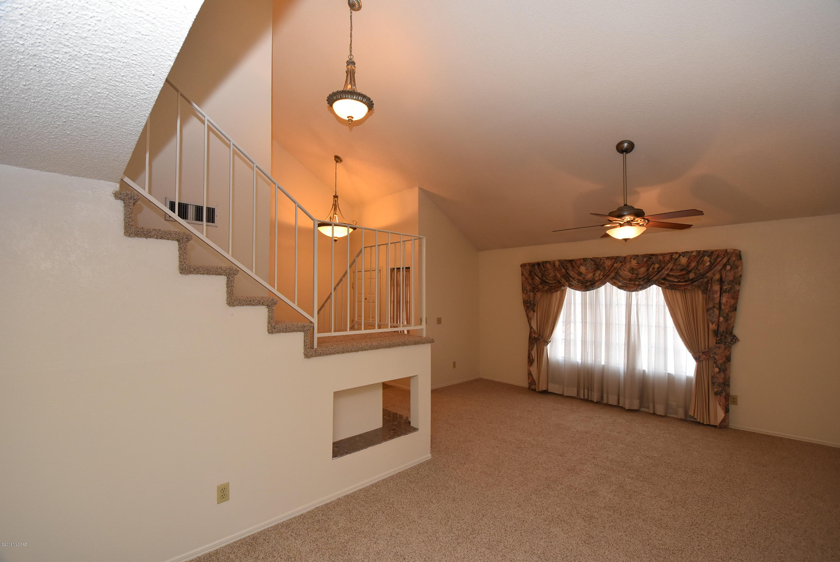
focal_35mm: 15
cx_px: 420
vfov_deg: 77.4
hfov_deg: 100.3
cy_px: 281
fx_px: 350
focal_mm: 10
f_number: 4.5
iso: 800
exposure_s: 1/80
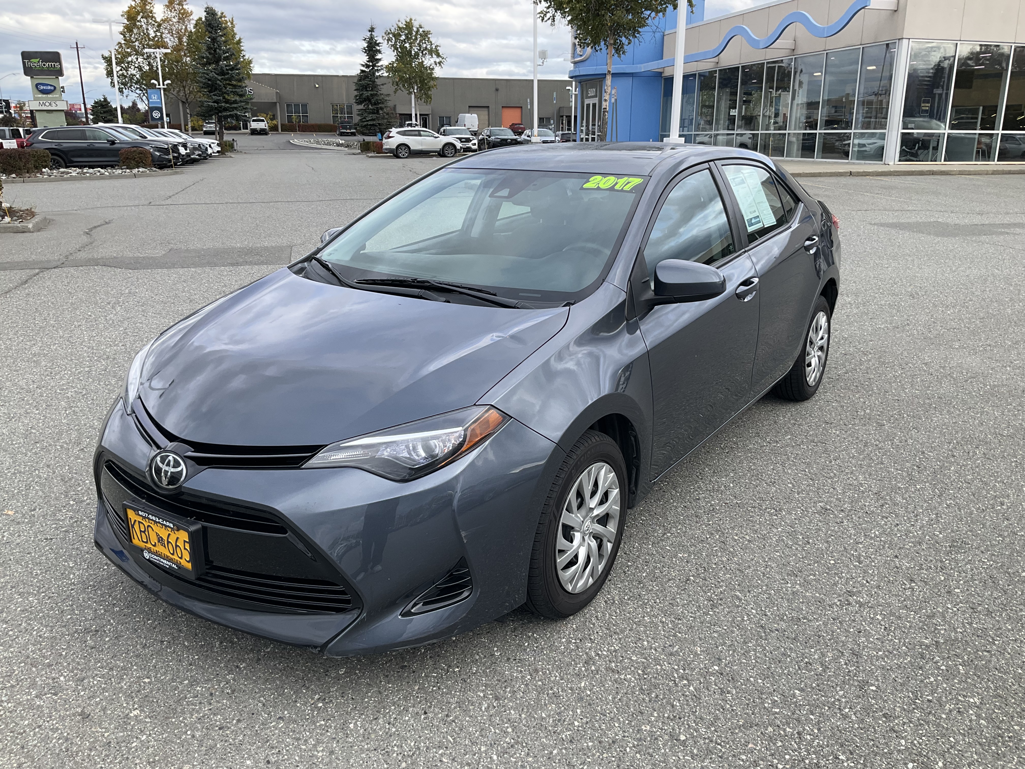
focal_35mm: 29
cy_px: 384
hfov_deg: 61.7
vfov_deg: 48.2
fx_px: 859
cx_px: 512
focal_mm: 3
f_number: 1.8
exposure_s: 1/422
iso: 25
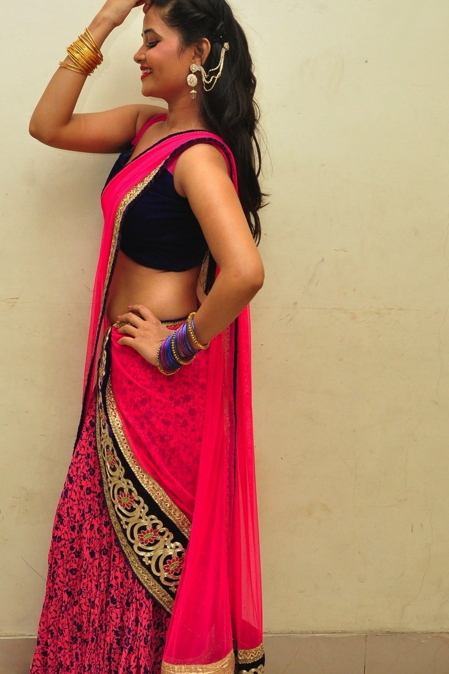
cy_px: 366
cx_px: 178
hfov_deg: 24.2
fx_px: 1047
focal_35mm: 56
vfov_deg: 35.6
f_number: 7.1
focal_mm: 30
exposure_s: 1/125
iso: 1600
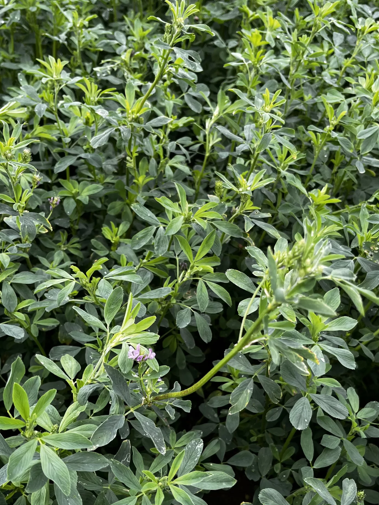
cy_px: 323
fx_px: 525
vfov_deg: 50.7
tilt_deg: -51.9
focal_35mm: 36
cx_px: 182
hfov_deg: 39.7
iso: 50
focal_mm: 5.1
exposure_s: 1/294
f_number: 1.6
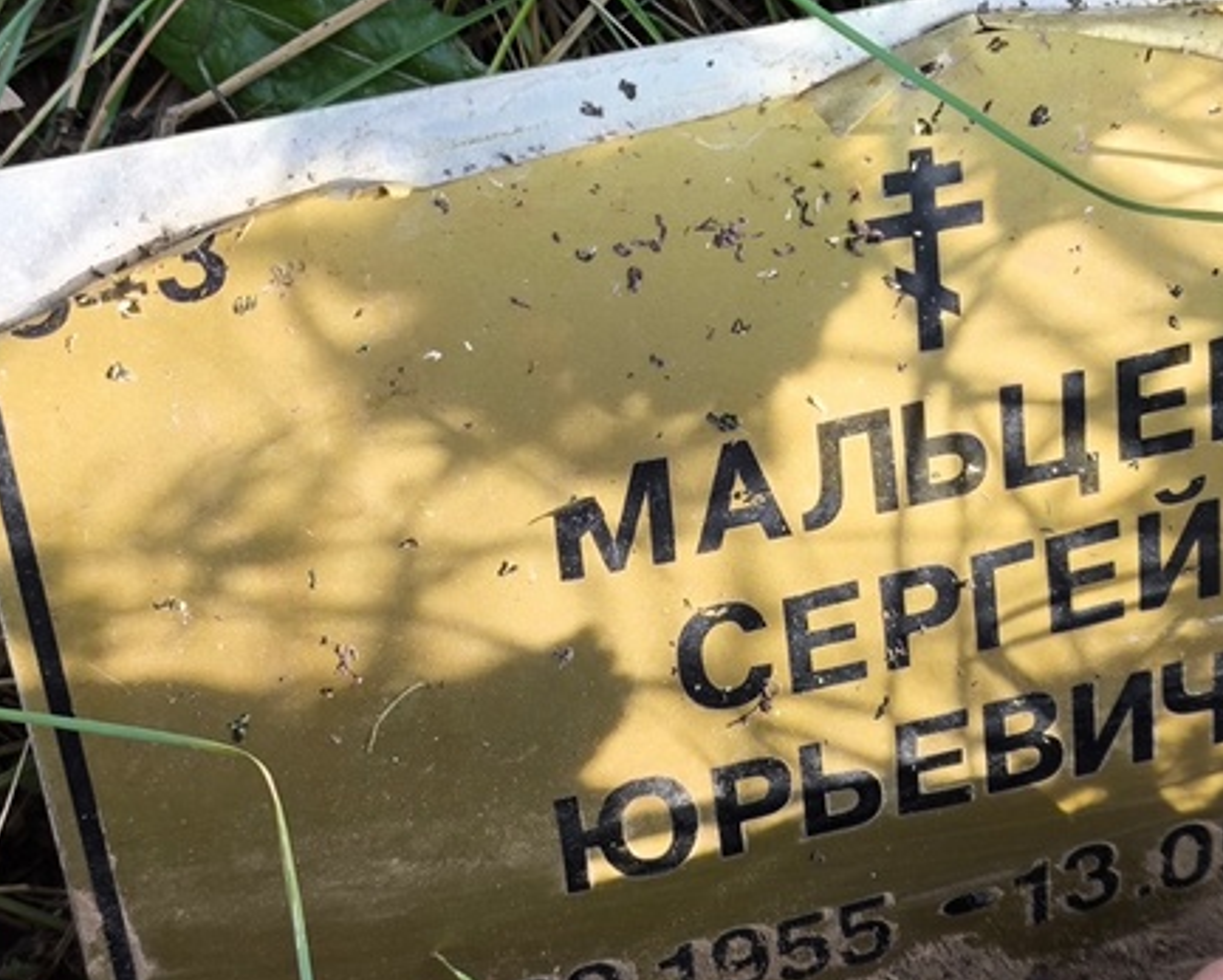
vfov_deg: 17.1
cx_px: 730
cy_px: 421
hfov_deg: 21.2
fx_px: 3260
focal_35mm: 90
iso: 50
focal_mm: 4.71
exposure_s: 1/165
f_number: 1.7
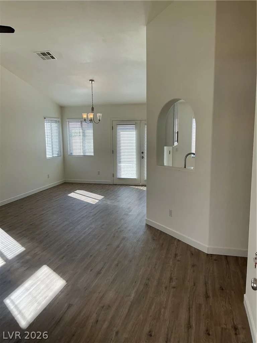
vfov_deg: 63.4
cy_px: 172
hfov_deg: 49.7
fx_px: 277
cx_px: 128
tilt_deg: -7.9
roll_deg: +0.3
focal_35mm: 28
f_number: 1.8
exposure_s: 1/249
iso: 25
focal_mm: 3
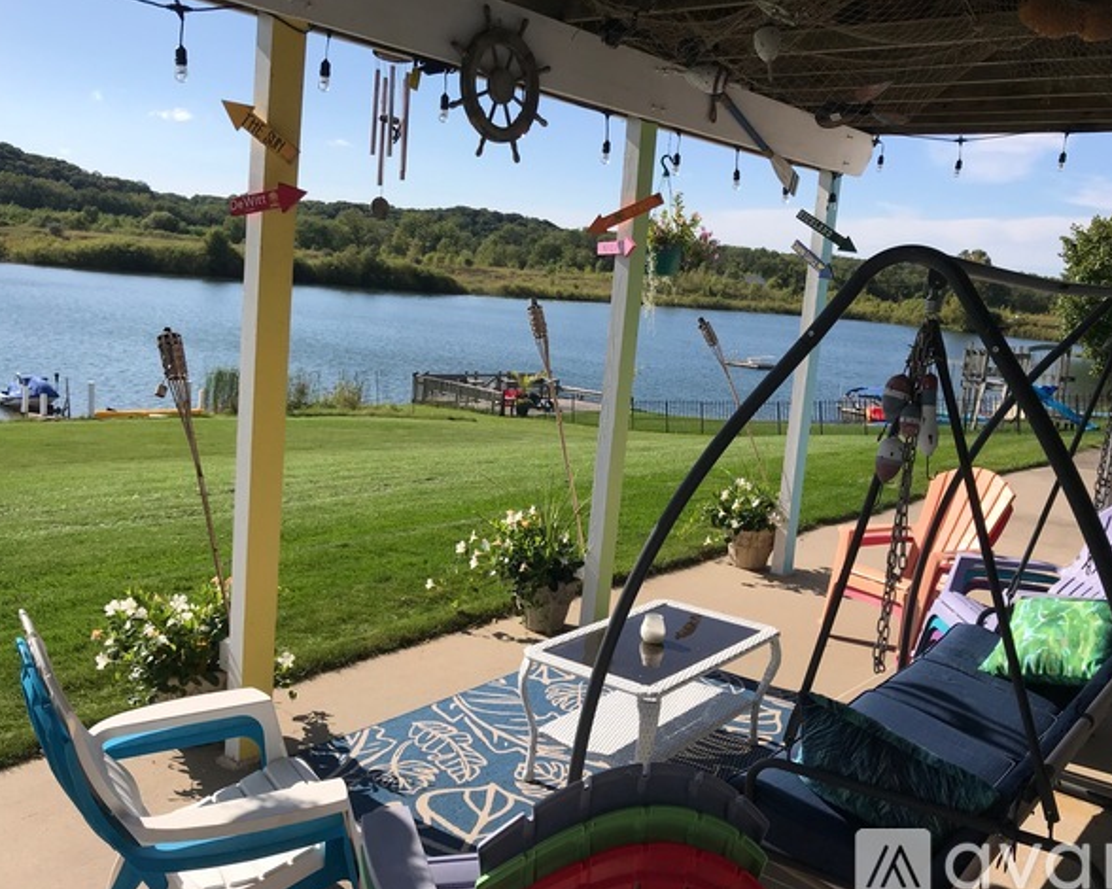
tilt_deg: -9.3
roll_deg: -4.7
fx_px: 1020
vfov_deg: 47.1
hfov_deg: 57.2
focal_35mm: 31
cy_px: 431
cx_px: 530
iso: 20
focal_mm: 3.99
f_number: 1.8
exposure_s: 1/2817
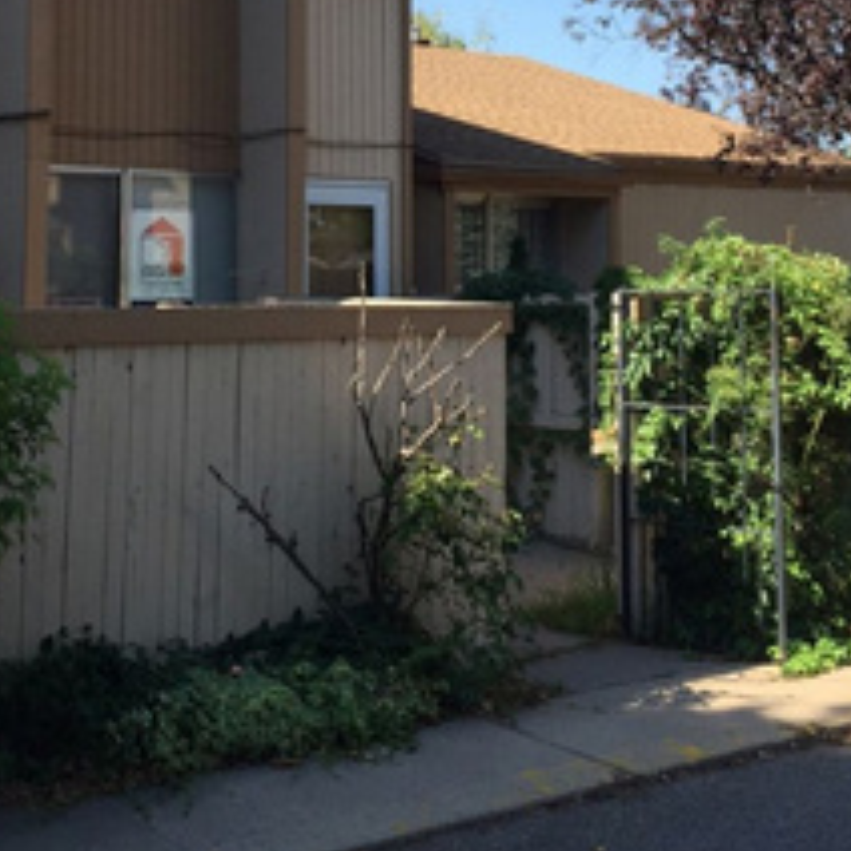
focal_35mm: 58
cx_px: 309
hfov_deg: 29.4
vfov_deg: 28.7
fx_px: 1613
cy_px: 132
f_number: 2.2
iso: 32
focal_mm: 4.15
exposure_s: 1/1163
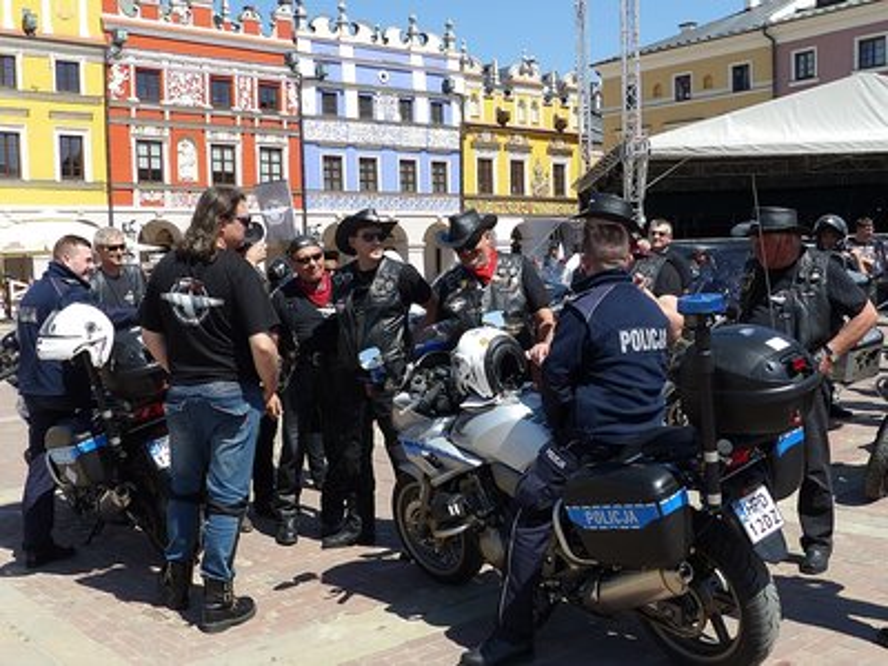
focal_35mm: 40
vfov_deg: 36.0
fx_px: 1026
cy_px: 333
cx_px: 444
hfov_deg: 46.8
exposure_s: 1/800
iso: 100
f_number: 4
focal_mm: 7.1
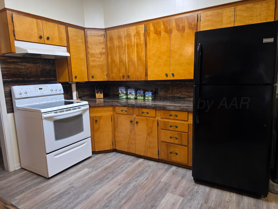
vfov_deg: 58.9
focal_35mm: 23
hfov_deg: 73.9
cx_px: 139
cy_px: 104
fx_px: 185
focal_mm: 6.3
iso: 200
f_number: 1.7
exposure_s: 1/59
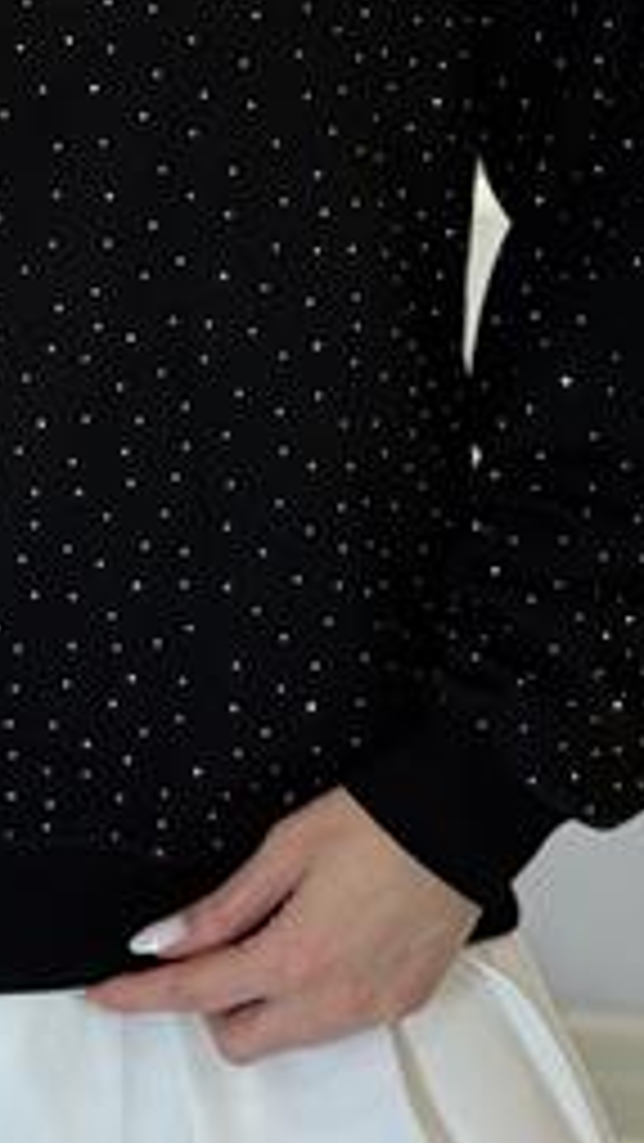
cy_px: 225
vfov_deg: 19.8
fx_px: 3246
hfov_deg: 11.2
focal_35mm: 107
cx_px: 27
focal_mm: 6.76
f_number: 1.78
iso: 200
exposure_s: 1/70
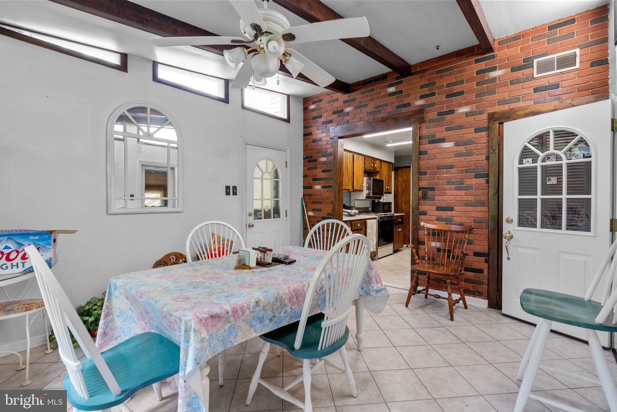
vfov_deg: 73.8
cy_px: 206
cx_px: 308
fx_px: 274
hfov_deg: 96.7
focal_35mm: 16
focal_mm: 16
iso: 2000
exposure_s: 1/20
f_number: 8
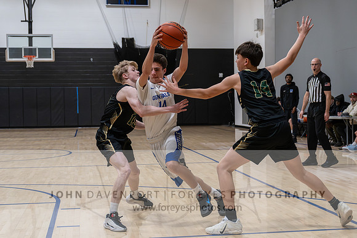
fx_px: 611
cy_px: 113
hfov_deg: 32.5
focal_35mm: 62
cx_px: 198
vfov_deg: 22.0
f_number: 3.2
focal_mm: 41
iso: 5000
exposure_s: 1/1000
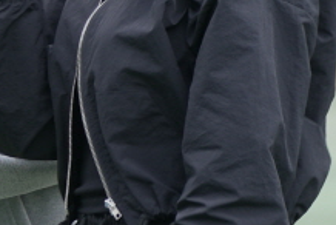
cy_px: -5
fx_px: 7925
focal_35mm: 848
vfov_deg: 1.6
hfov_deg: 2.4
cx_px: -311
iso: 100
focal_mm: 185
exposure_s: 1/60
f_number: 5.6
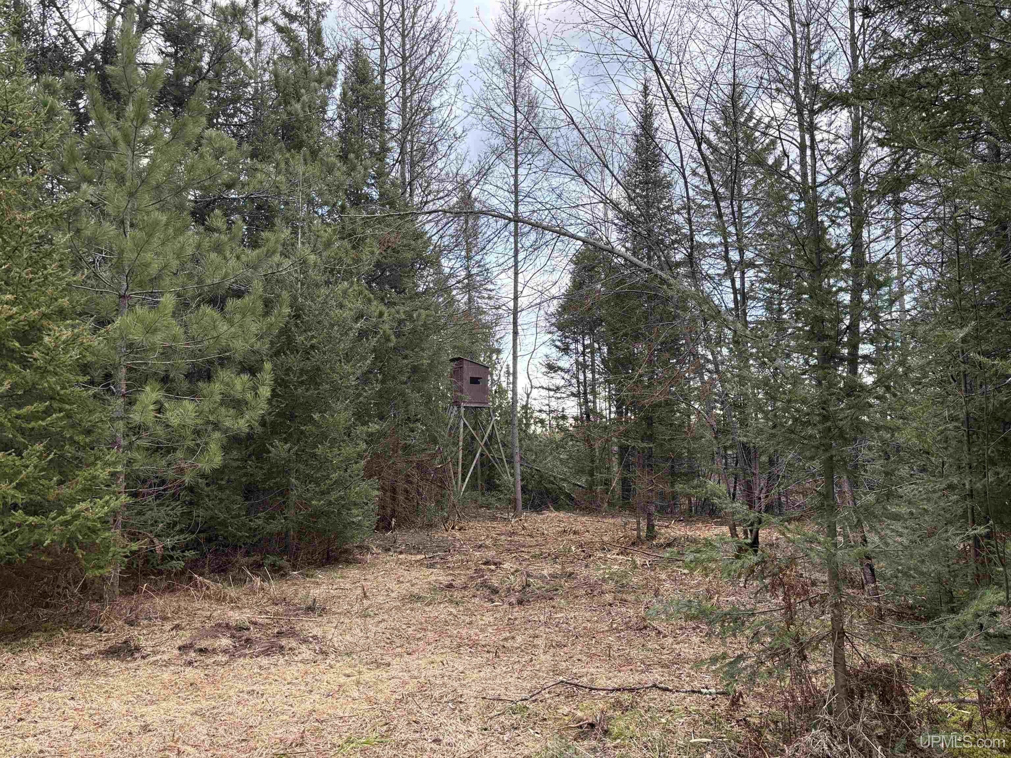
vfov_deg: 53.1
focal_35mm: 26
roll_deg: +0.5
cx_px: 506
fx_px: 759
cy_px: 379
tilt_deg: +3.6
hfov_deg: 67.3
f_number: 1.6
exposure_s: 1/121
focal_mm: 5.96
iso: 100
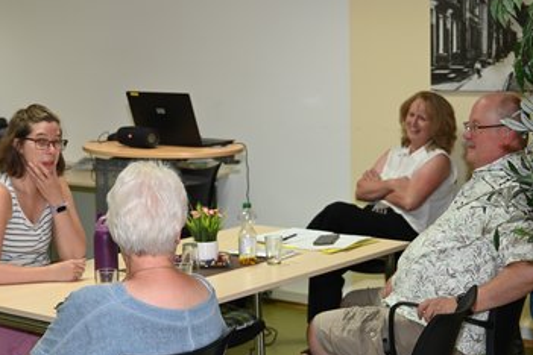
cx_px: 216
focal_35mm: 76
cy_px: 184
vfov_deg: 17.9
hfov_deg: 26.6
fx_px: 1125
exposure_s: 1/60
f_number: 5.6
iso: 720
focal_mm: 58
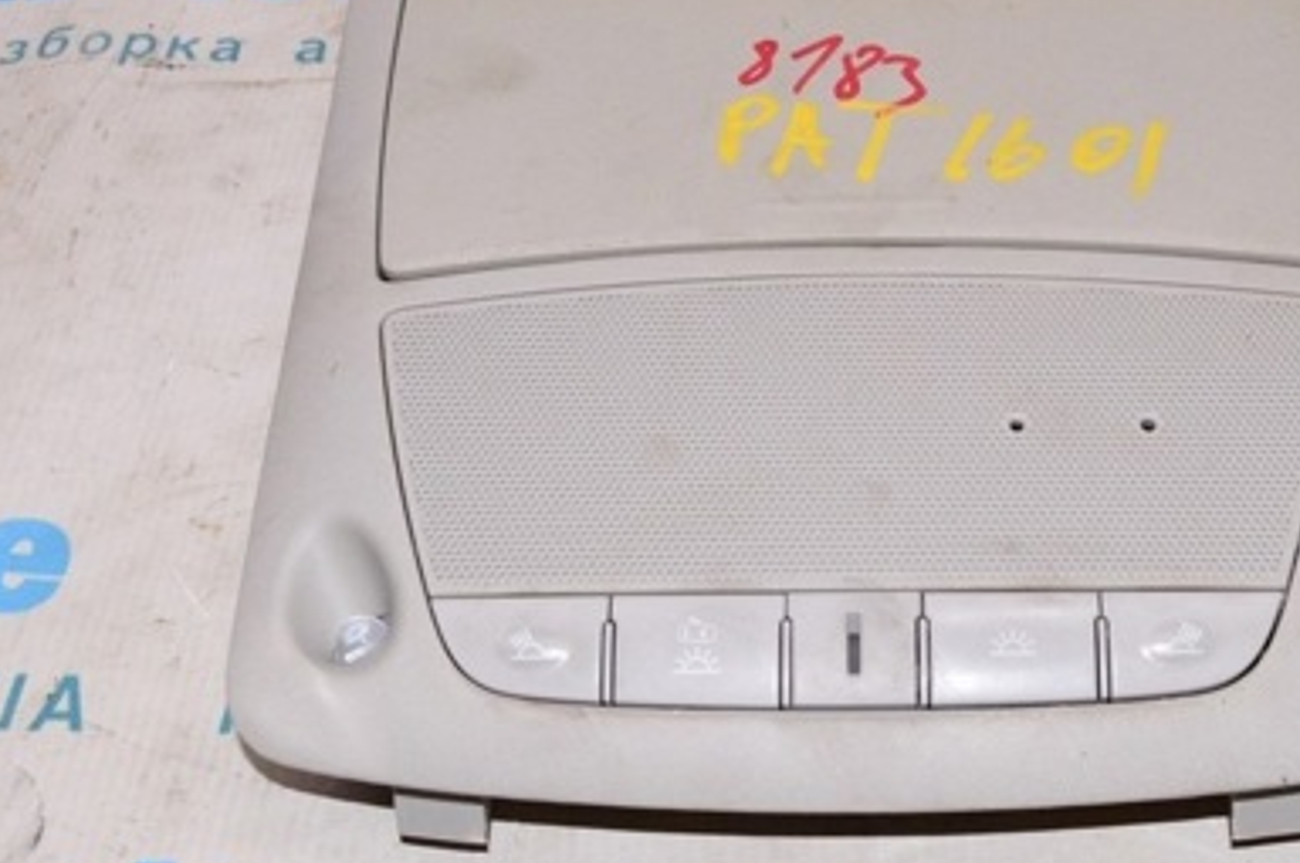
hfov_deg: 36.0
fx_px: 1984
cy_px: 469
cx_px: 836
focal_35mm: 55
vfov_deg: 24.5
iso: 1600
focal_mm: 22
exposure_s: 1/200
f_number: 8
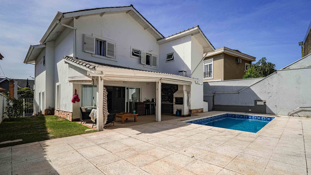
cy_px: 95
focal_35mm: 18
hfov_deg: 93.7
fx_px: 146
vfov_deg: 61.8
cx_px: 157
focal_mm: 11.1
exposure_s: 1/400
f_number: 5.6
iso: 50
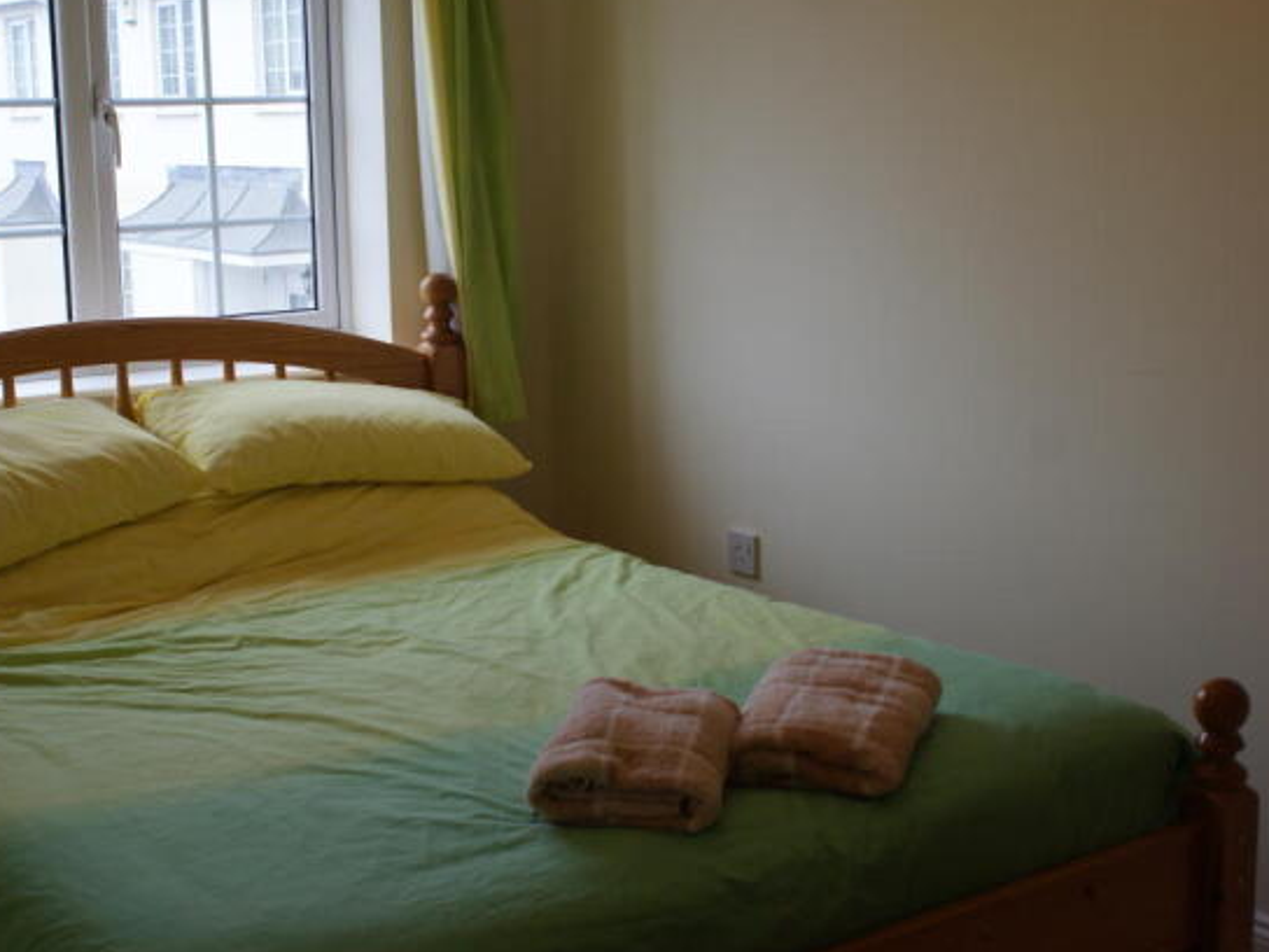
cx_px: 694
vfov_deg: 28.0
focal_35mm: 52
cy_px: 458
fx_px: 1906
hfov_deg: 36.8
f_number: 5
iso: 250
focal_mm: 30
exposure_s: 1/50
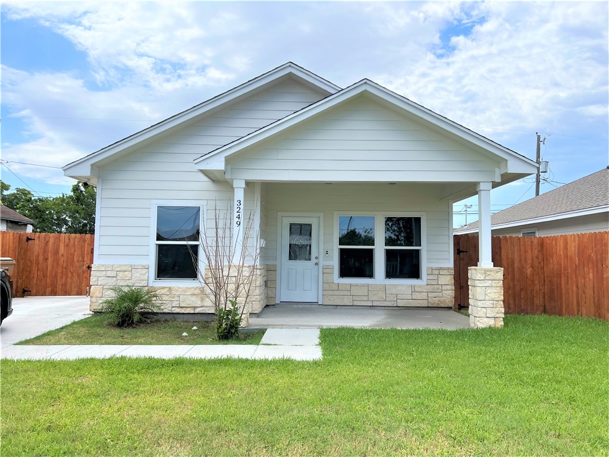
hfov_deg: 67.3
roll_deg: -0.5
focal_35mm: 26
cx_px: 304
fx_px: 457
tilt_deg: +4.0
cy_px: 228
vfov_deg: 53.1
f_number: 1.5
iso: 50
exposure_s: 1/4831
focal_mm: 5.7
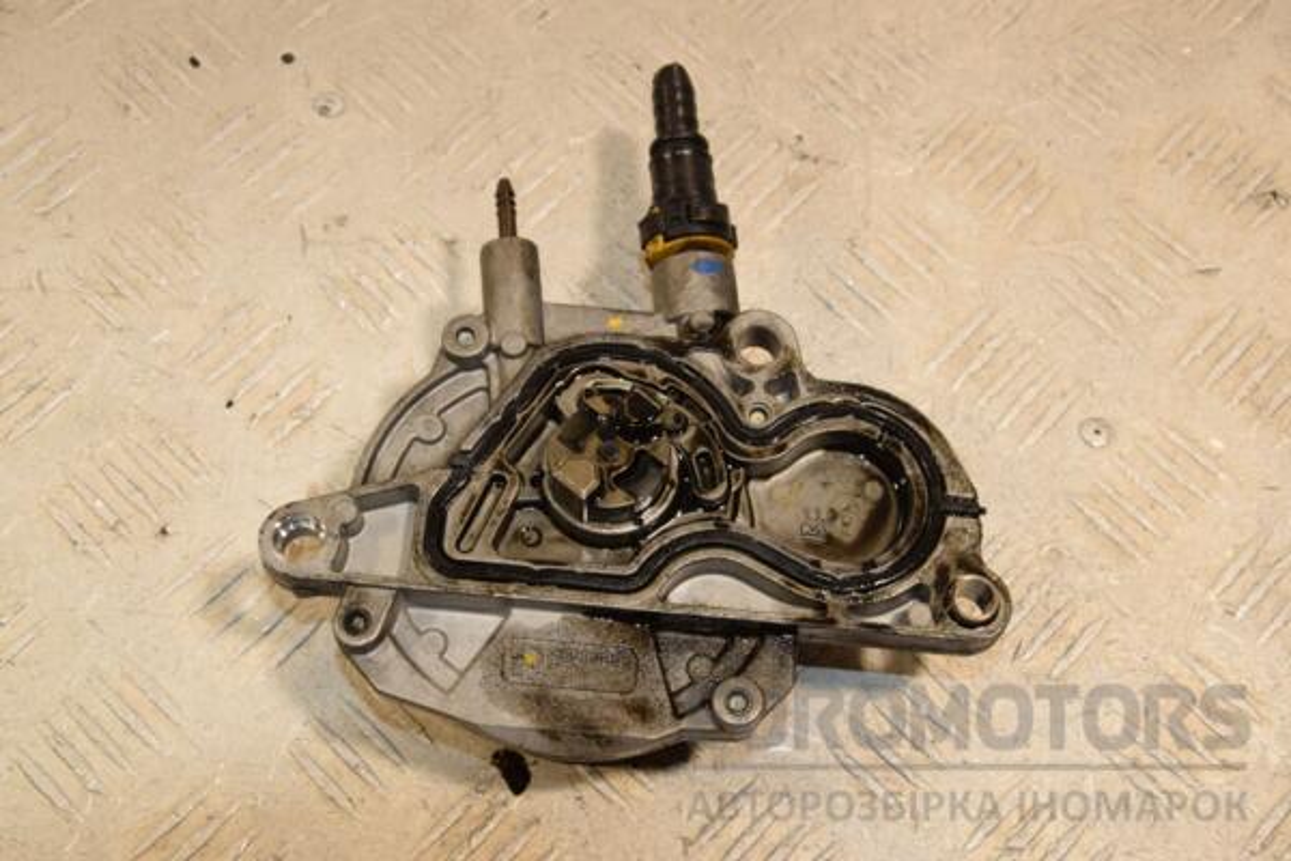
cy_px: 430
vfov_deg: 23.8
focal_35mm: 57
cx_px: 646
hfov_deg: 35.1
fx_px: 2044
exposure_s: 1/200
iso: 800
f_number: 9
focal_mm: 38
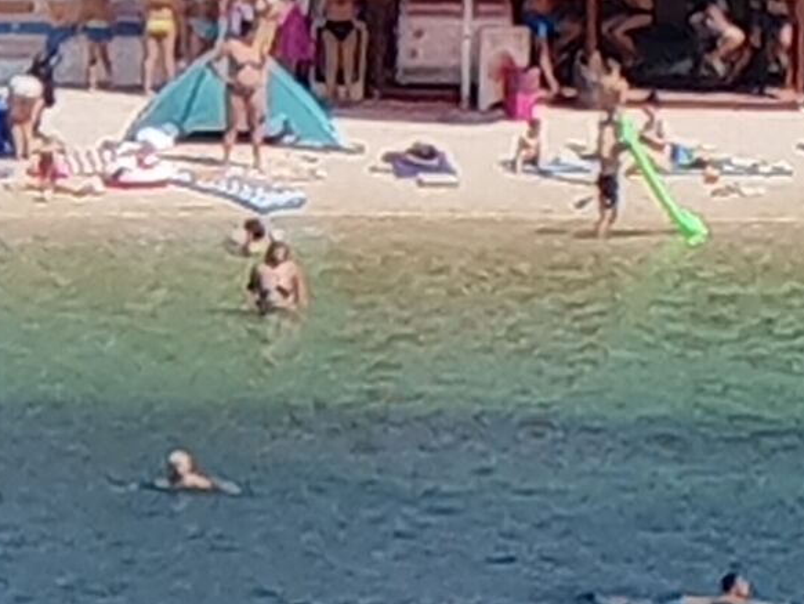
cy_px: -32
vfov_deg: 5.9
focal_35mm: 250
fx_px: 5809
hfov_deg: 7.5
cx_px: 1742
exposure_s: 1/827
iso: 25
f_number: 2.4
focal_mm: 6
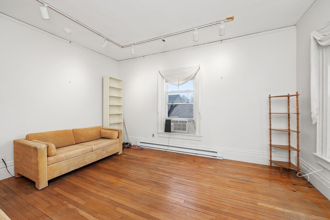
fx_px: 128
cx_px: 165
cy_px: 110
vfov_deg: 81.1
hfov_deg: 104.3
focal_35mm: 14
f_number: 5.6
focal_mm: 14
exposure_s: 1/160
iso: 400
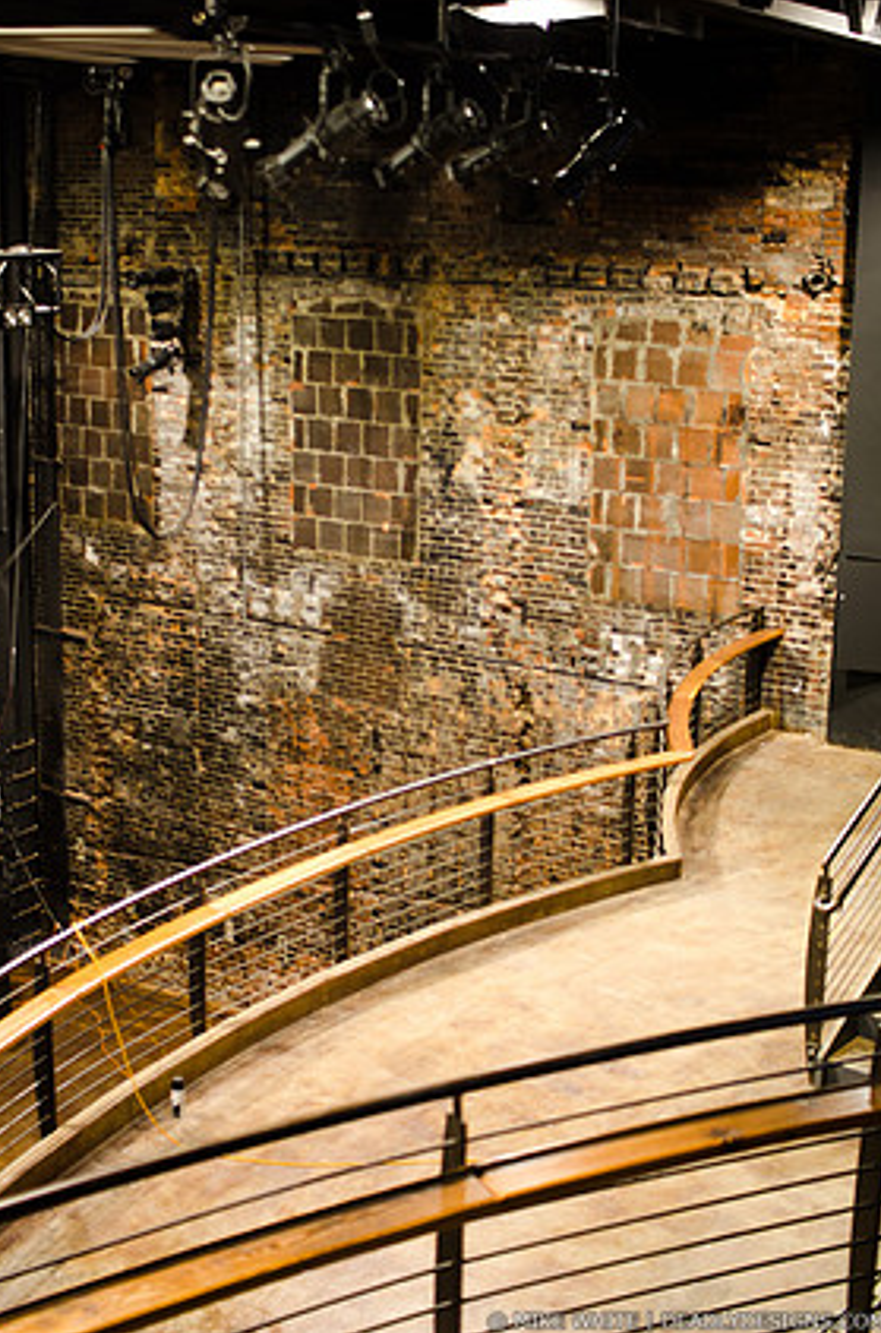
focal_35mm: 48
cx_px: 423
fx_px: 1772
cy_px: 625
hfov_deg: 27.9
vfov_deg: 41.2
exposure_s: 1/100
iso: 1000
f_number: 2.2
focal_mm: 30
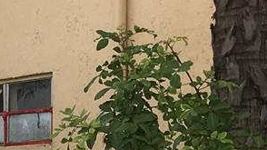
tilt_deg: -6.1
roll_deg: +2.6
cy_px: 384
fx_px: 1217
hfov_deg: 11.5
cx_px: -228
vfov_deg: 6.6
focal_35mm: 172
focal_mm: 4.15
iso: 25
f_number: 2.2
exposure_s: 1/1261
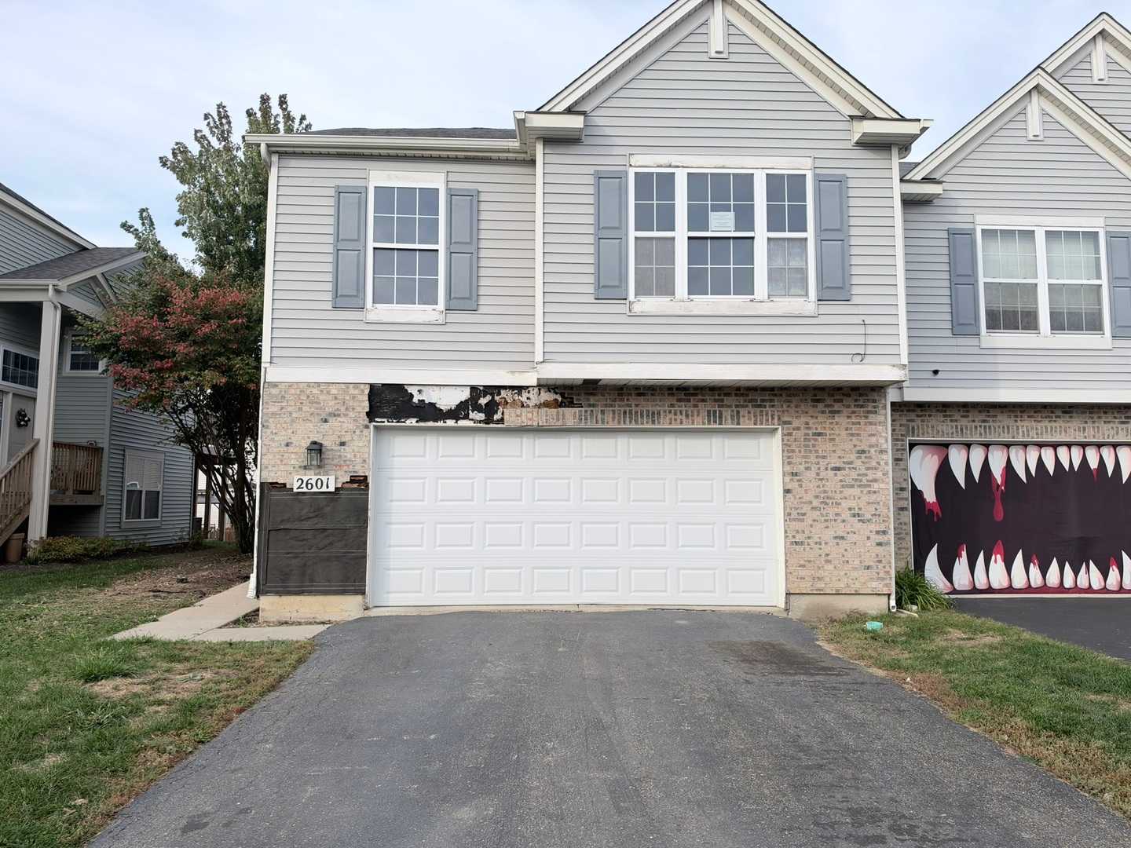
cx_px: 566
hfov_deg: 71.6
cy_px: 424
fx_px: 784
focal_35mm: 24
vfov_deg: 56.8
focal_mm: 6.93
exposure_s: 1/2494
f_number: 1.8
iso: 64
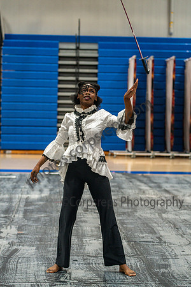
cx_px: 96
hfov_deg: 13.7
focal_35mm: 100
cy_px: 144
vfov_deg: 20.4
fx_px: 796
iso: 2200
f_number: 4
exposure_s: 1/500
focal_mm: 100
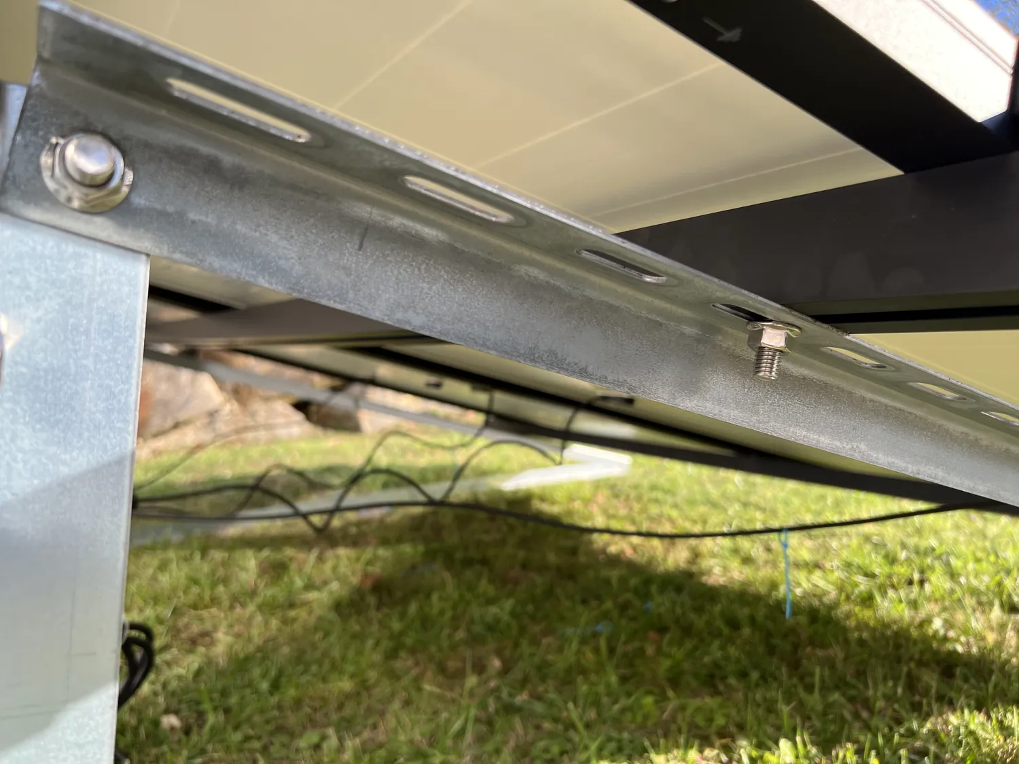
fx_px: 765
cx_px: 510
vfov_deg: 53.1
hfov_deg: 67.3
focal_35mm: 26
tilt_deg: -1.3
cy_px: 382
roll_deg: +4.4
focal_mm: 5.7
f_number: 1.5
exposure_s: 1/528
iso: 50
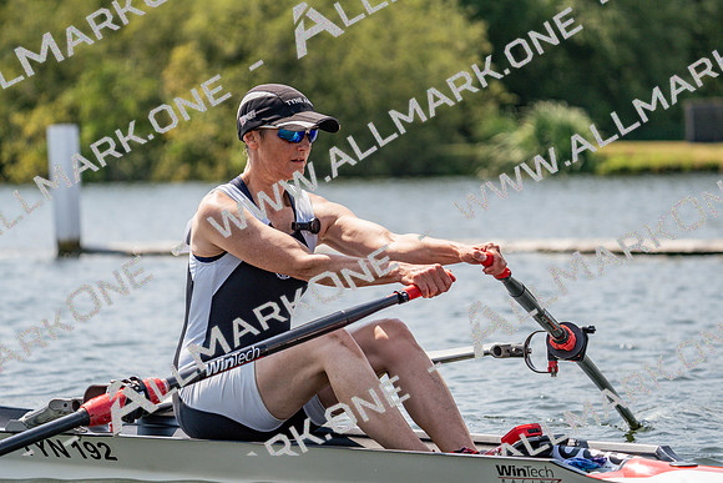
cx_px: 362
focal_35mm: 200
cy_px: 242
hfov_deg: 10.3
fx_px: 4017
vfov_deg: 6.9
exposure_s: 1/1600
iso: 250
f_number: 5.6
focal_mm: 200
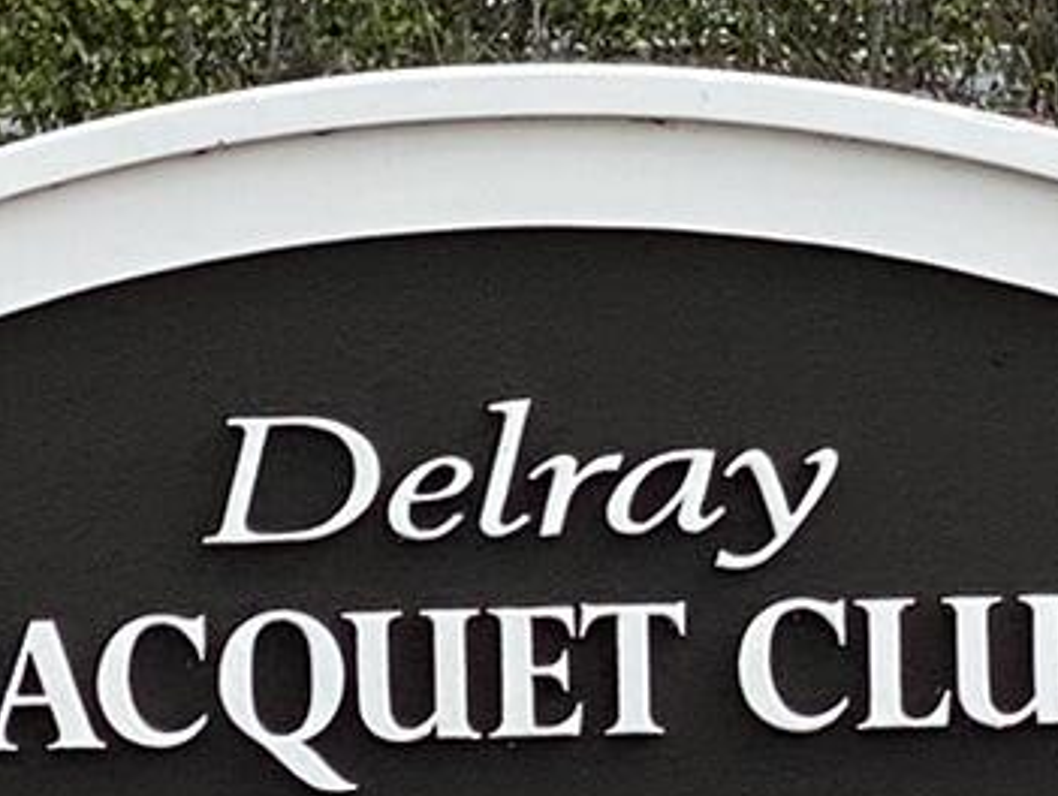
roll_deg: -0.5
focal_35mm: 303
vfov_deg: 4.9
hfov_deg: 6.5
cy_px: 398
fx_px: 9270
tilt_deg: -5.1
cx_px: 742
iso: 20
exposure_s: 1/799
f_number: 2
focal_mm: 6
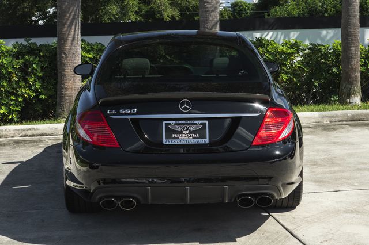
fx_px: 803
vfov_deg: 17.4
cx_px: 180
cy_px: 87
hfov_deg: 25.9
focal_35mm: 78
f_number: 7.1
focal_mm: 41
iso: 200
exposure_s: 1/125
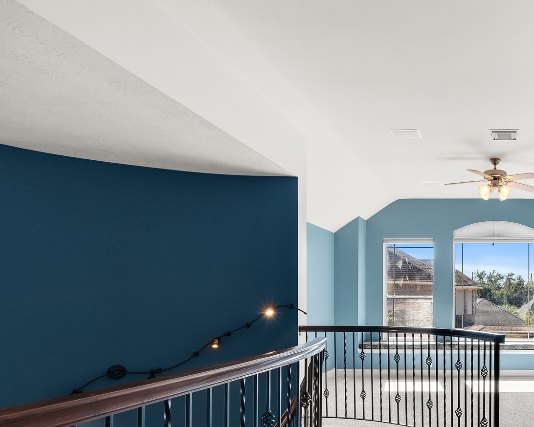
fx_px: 443
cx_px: 497
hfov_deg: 53.1
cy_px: 303
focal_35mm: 28
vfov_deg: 50.1
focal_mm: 10
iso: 320
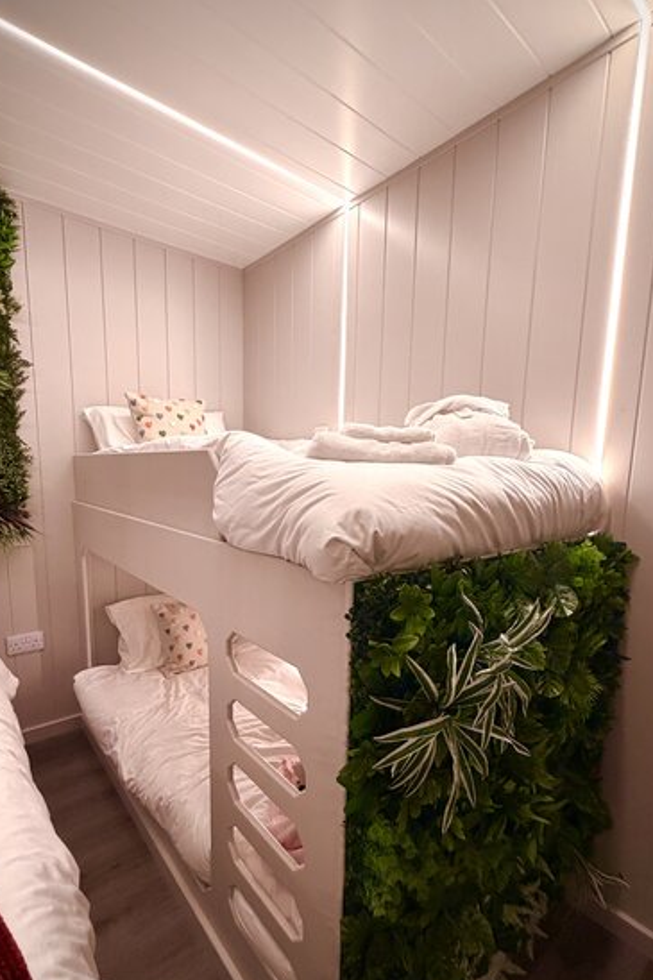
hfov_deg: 70.4
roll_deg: +0.6
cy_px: 542
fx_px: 463
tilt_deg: -7.5
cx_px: 317
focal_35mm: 17
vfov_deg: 93.0
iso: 320
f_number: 2.2
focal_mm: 2.22
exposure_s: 1/100
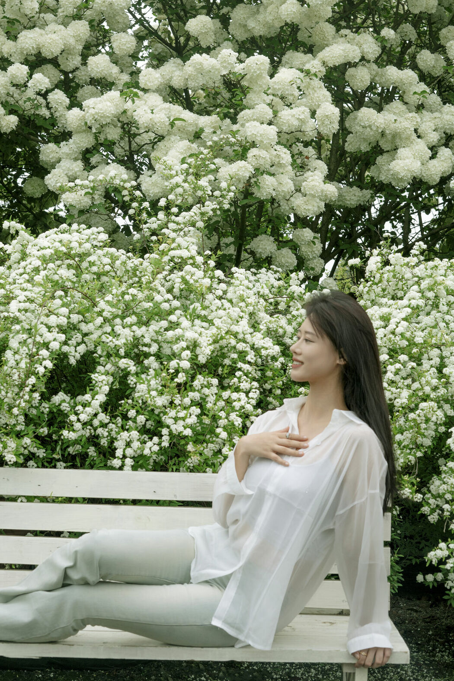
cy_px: 340
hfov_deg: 27.0
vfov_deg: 39.6
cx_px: 227
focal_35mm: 50
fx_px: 946
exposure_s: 1/125
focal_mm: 50
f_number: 7.1
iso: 250
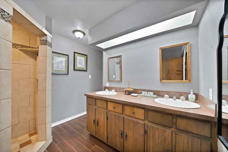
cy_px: 76
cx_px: 114
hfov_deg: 112.6
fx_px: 76
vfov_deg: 90.1
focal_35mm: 12
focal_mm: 12
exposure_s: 1/4
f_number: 9
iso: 640
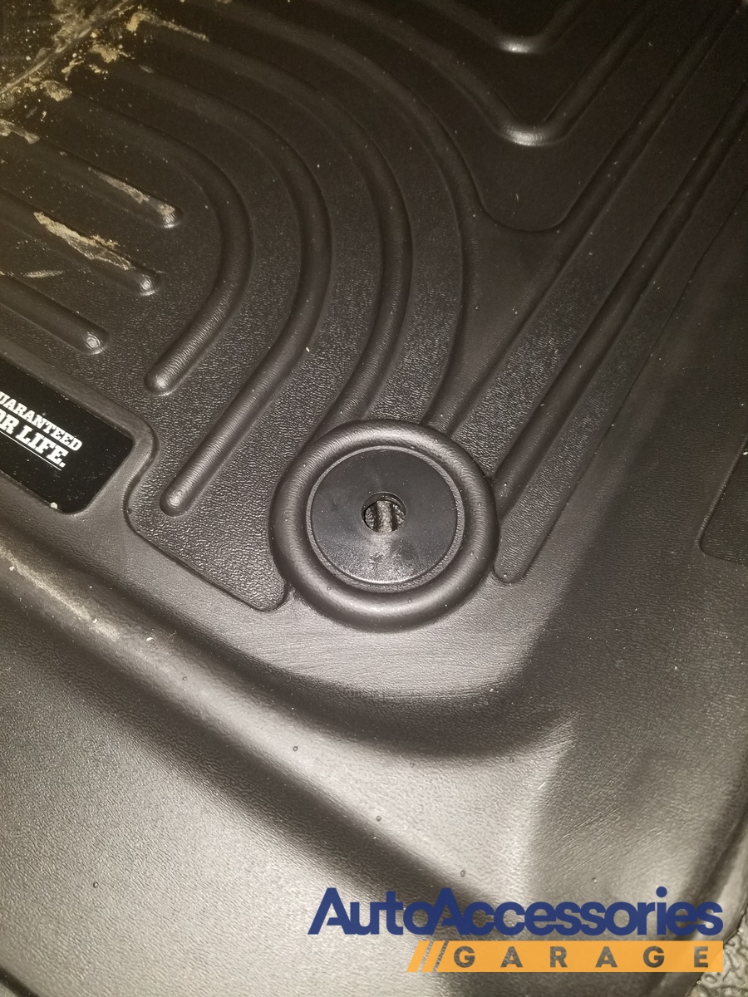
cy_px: 498
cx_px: 374
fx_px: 749
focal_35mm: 26
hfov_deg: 53.1
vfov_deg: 67.3
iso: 80
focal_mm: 4.3
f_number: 1.7
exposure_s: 1/30
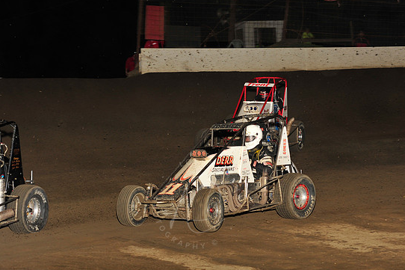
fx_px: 1203
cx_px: 197
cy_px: 135
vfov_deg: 12.8
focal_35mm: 107
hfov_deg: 19.1
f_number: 6.3
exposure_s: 1/320
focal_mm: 100
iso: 800
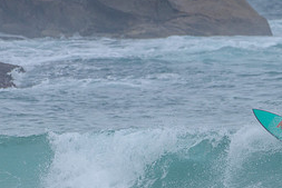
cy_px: 160
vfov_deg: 1.0
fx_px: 11027
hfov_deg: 1.5
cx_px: 261
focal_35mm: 1407
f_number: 5.6
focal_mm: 500
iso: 450
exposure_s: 1/1250
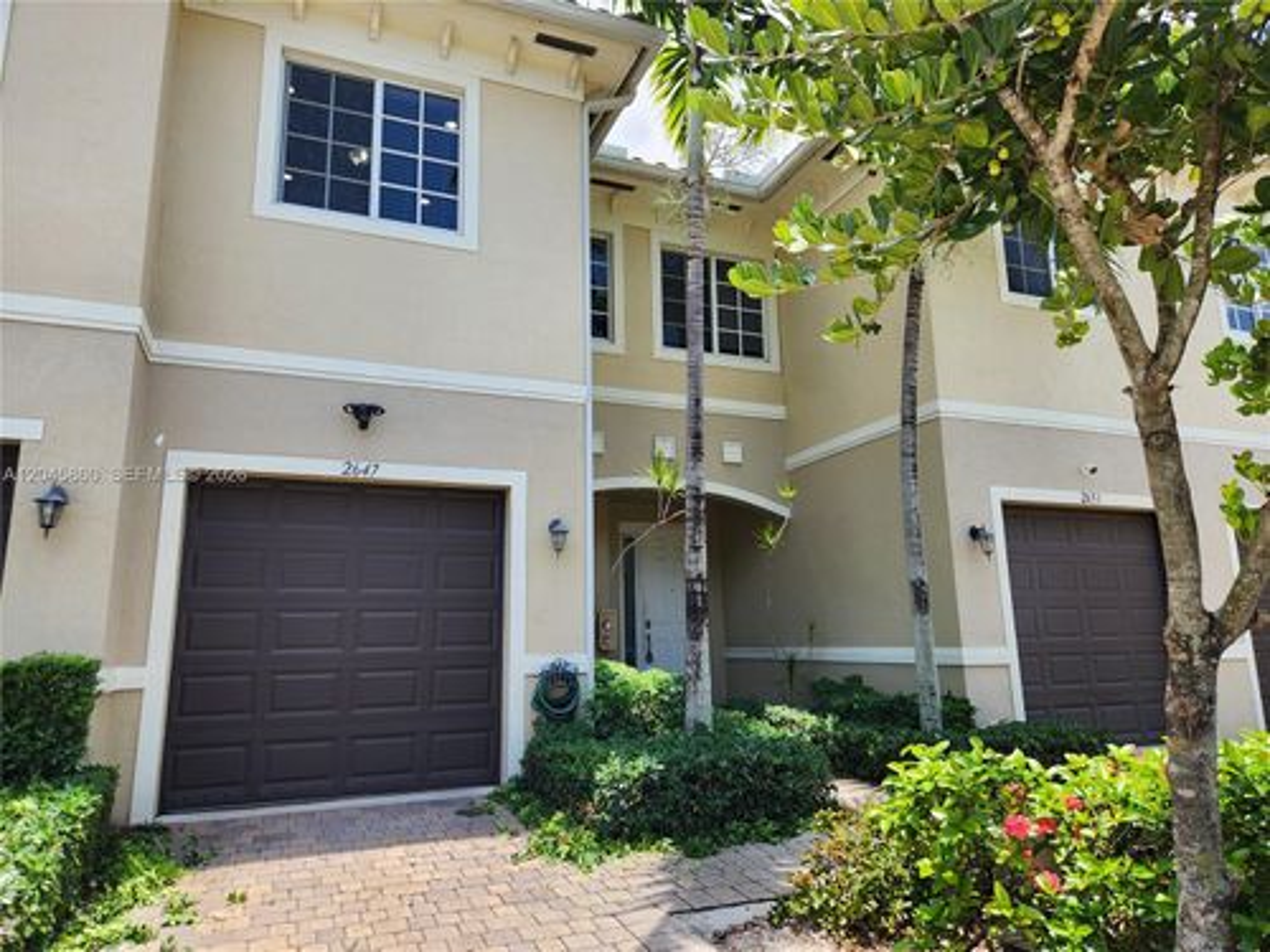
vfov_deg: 58.9
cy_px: 476
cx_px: 635
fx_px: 844
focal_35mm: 23
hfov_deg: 73.9
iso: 20
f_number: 1.8
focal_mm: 5.4
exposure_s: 1/439
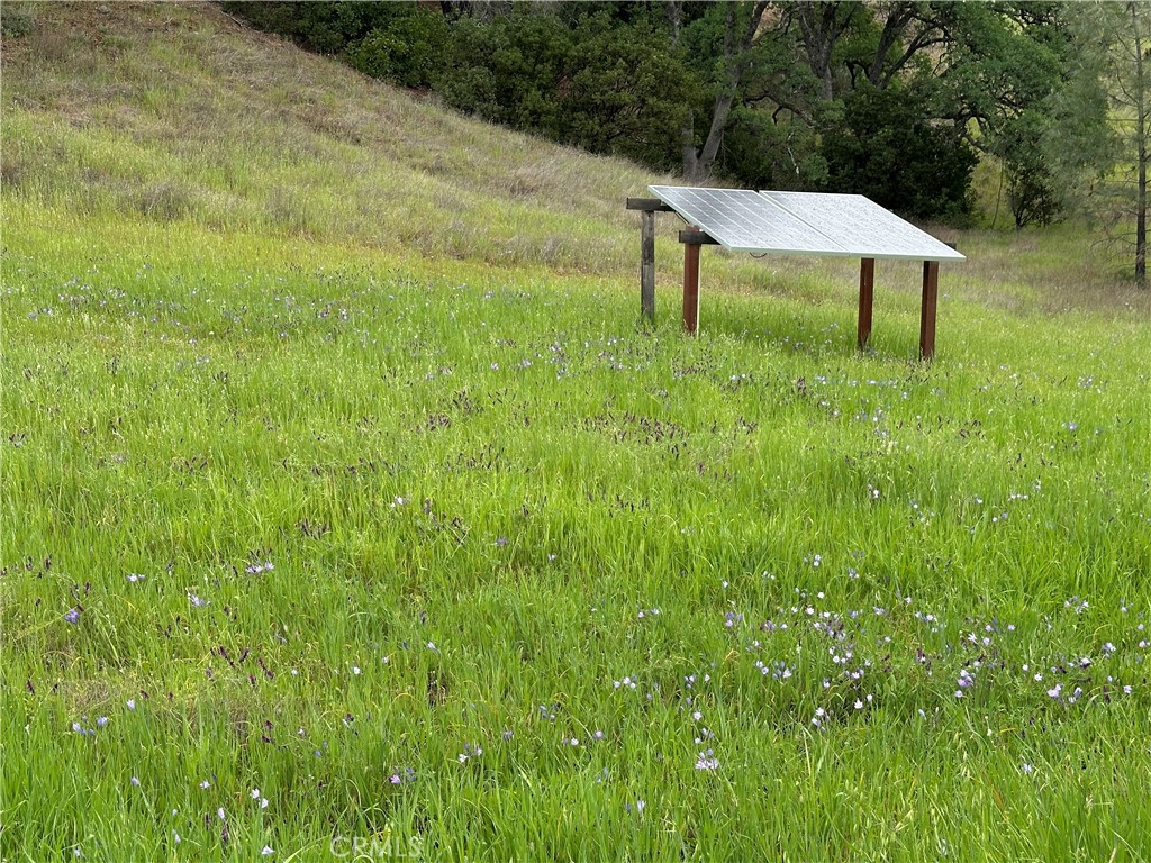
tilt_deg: -10.6
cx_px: 576
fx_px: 1596
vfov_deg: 30.3
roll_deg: +2.7
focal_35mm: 48
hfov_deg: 39.7
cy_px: 432
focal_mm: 6.86
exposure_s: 1/587
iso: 64
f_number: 1.78
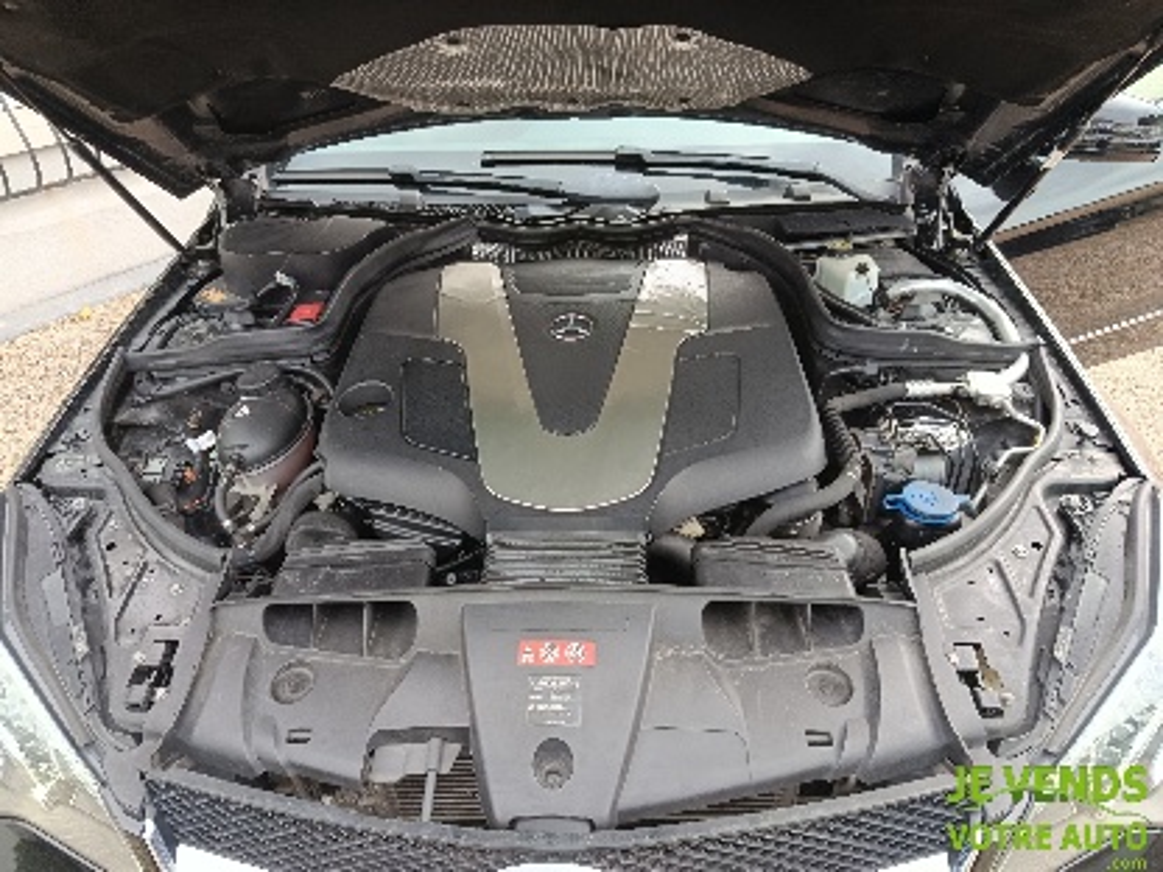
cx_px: 582
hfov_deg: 71.6
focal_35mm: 24
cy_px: 436
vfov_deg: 56.8
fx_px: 806
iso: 159
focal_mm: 5.24
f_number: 1.7
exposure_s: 1/100
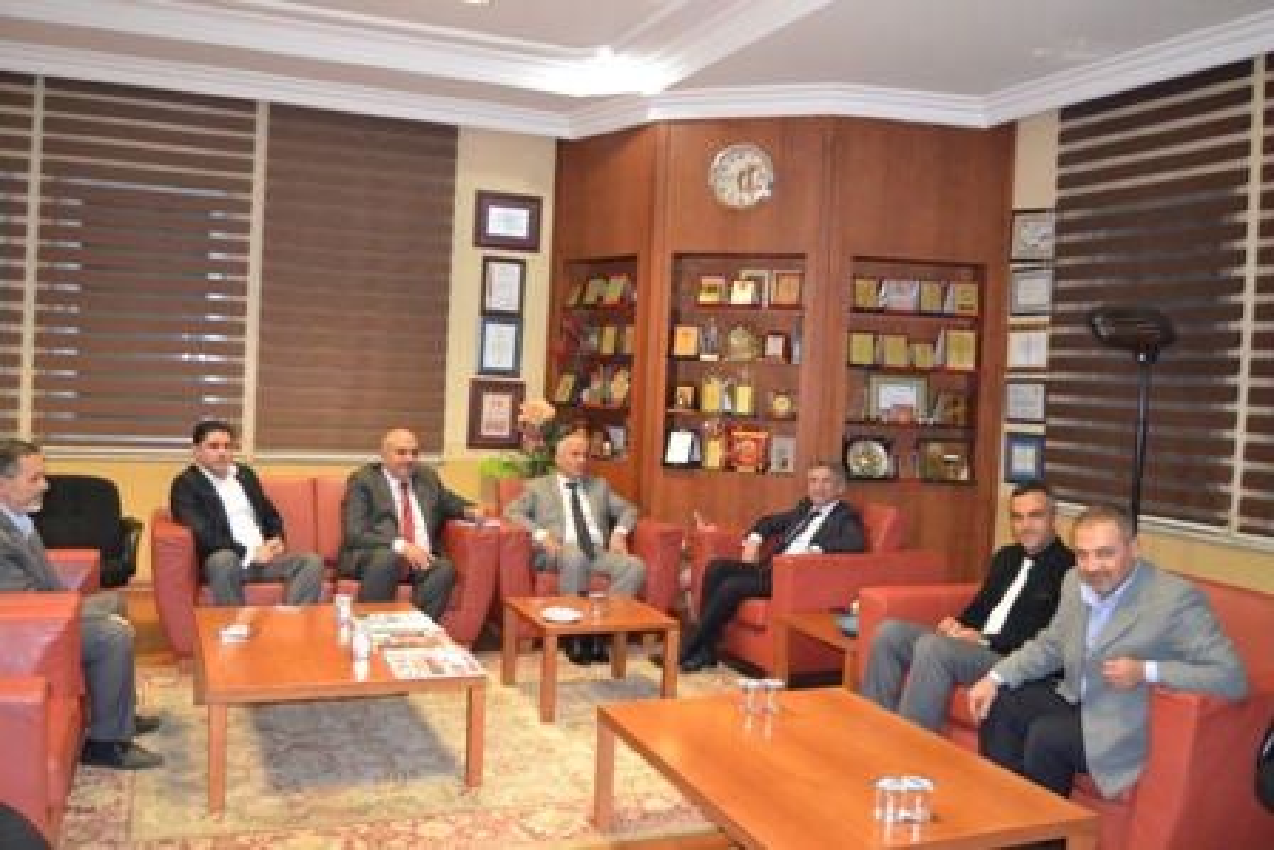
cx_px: 637
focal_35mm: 28
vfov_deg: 45.7
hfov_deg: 64.5
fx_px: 1009
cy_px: 425
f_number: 3.5
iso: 3200
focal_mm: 19
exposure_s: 1/60
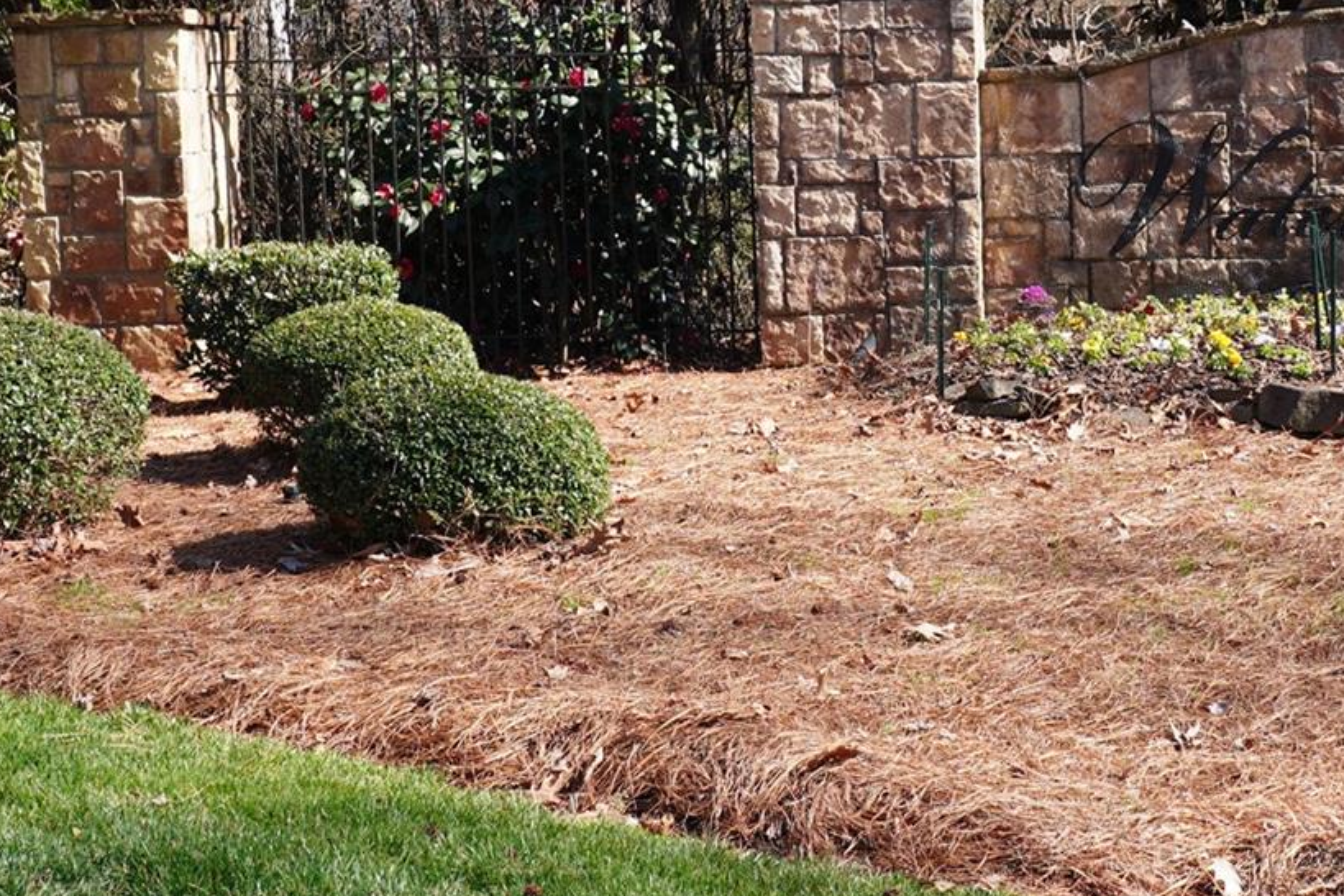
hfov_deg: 26.3
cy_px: 199
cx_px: 1147
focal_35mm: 75
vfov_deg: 18.0
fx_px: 2800
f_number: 5
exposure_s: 1/200
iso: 100
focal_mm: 20
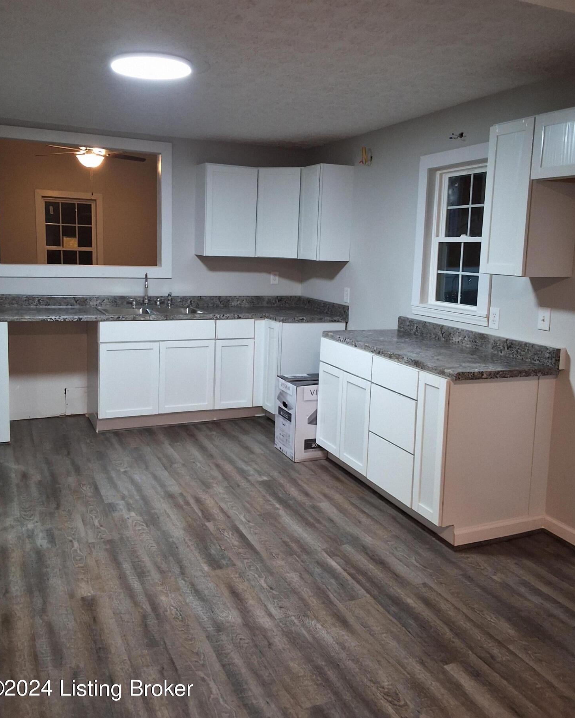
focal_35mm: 30
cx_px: 281
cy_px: 330
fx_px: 638
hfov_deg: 48.5
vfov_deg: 58.7
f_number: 1.9
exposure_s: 1/24
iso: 200
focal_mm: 2.91
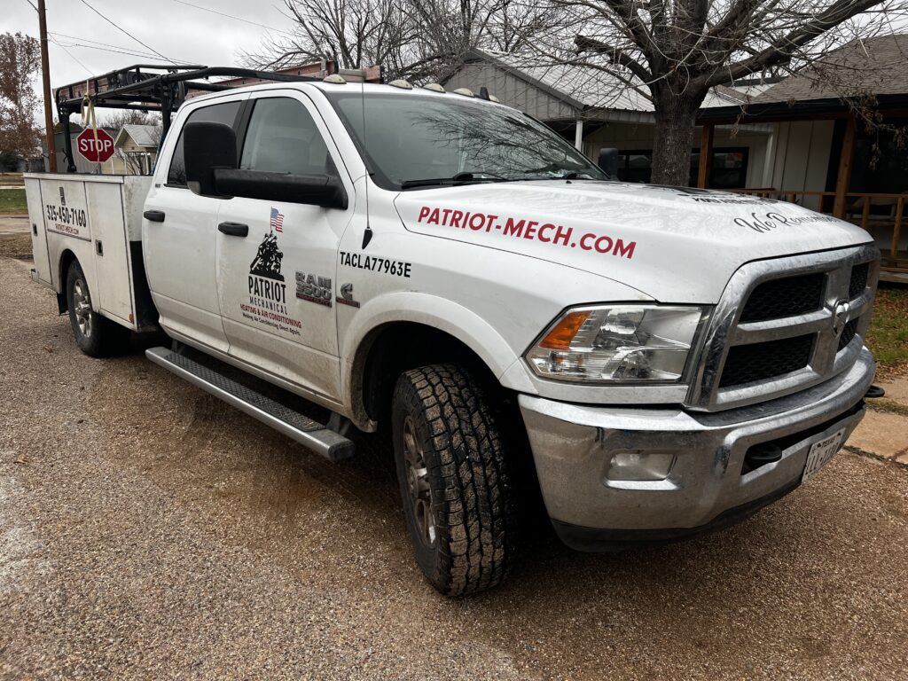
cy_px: 340
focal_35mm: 26
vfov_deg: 53.1
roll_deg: -0.2
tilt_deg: -15.2
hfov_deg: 67.3
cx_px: 454
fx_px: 682
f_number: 1.5
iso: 50
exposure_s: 1/887
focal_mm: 5.7
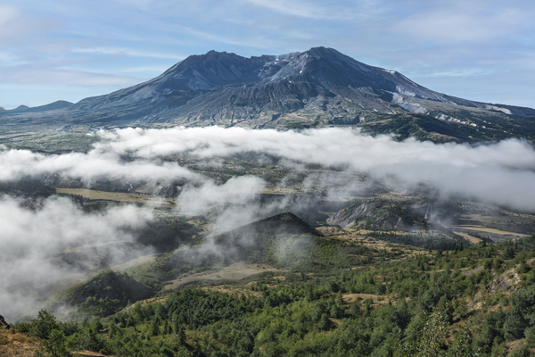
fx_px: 520
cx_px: 268
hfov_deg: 54.4
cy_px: 178
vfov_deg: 37.9
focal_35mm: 35
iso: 50
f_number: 9
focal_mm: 35
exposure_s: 1/80
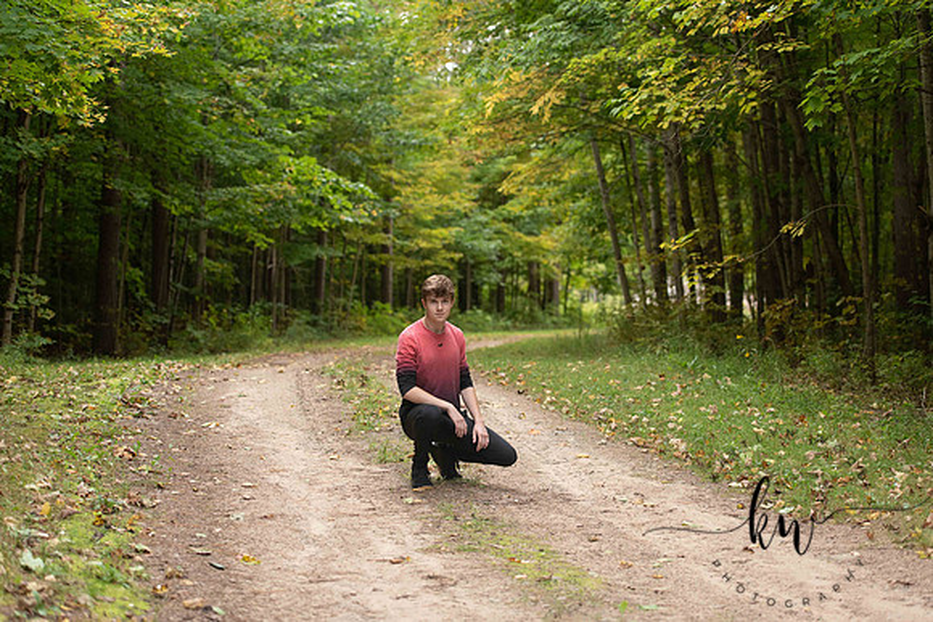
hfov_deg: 28.8
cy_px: 311
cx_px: 466
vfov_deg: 19.5
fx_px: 1815
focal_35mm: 70
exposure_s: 1/320
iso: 500
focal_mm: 70
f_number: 2.8
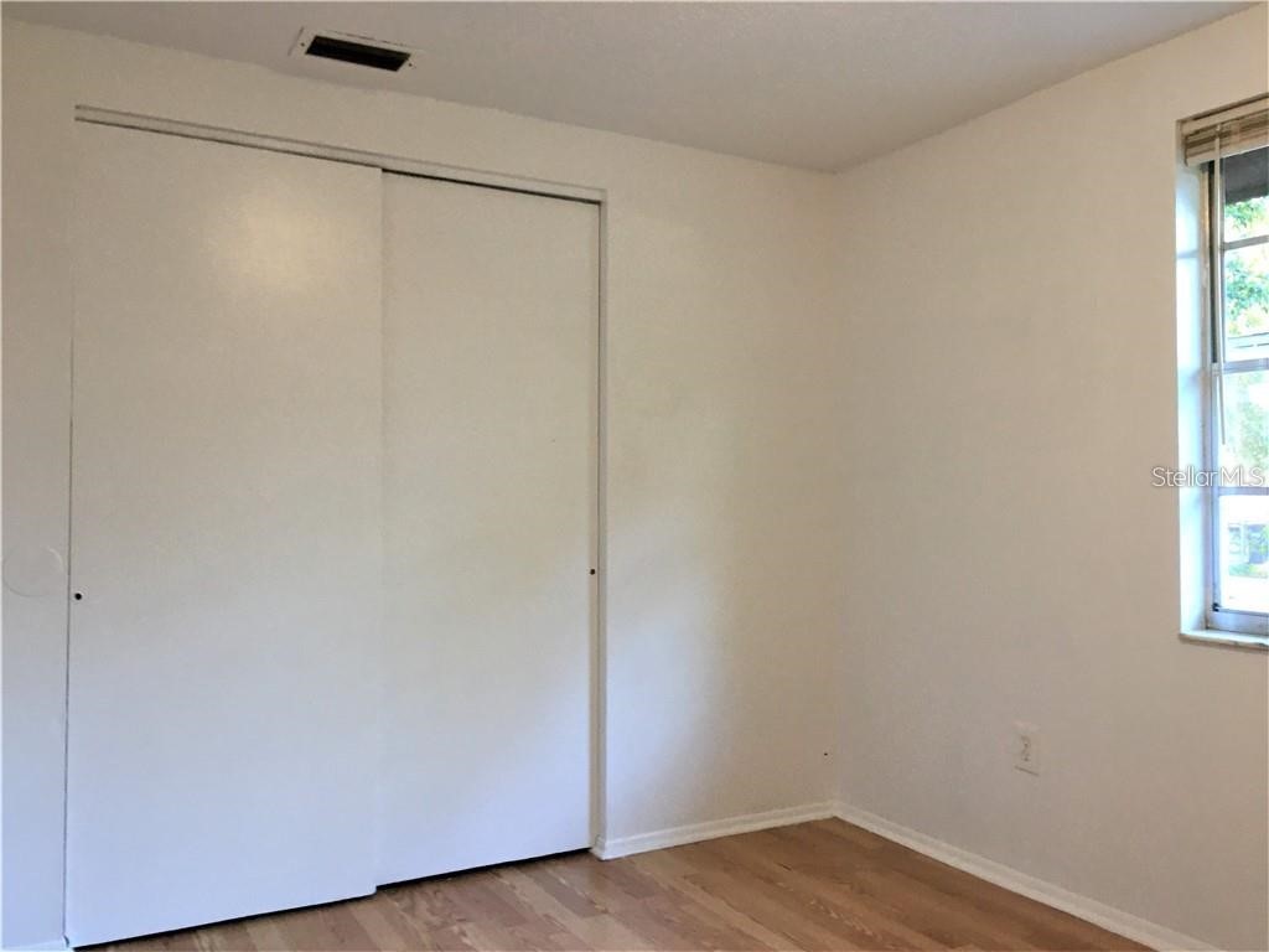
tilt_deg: +2.5
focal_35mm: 29
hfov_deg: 61.7
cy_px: 476
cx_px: 634
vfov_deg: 48.2
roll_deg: +0.0
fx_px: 1063
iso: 100
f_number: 2.2
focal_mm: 4.15
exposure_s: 1/30
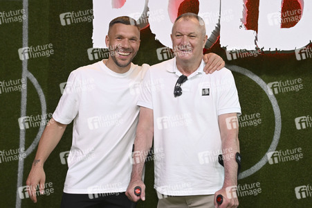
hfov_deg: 43.6
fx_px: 390
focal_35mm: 45
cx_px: 156
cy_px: 104
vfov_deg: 29.8
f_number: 4
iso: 800
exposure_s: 1/250
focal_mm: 45
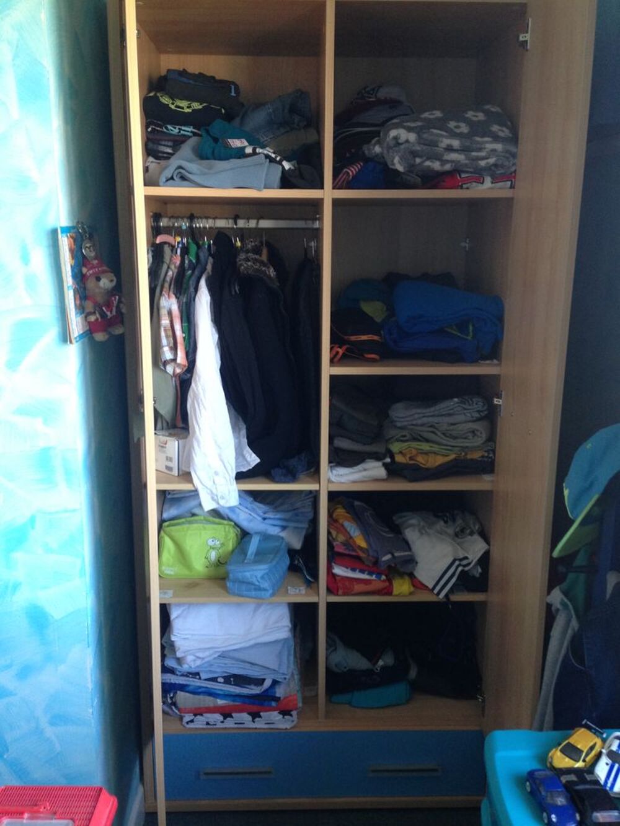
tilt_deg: -13.5
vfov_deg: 55.3
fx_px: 788
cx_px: 310
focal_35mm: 33
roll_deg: +0.5
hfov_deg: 43.0
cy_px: 413
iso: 125
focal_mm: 4.12
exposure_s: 1/20
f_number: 2.4
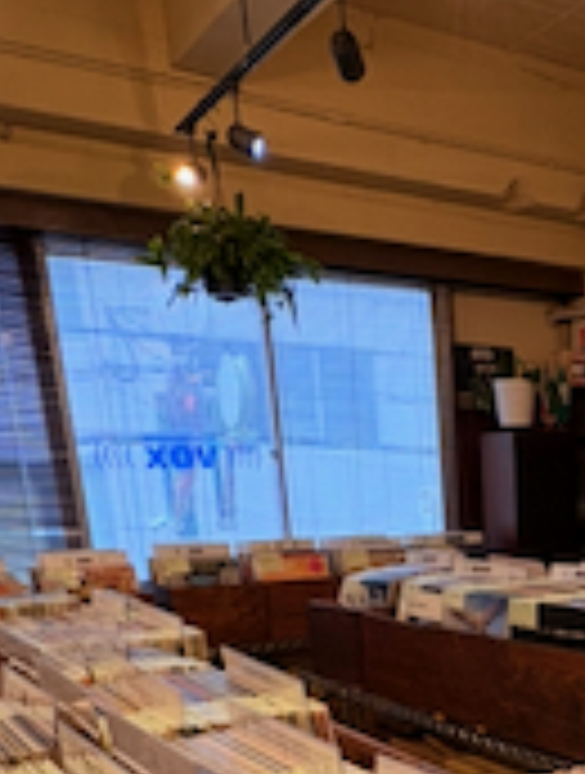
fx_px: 987
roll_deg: +1.6
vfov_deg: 37.8
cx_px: 551
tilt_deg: -17.0
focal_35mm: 44
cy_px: 788
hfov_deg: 31.2
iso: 125
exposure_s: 1/120
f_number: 2.2
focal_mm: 2.22
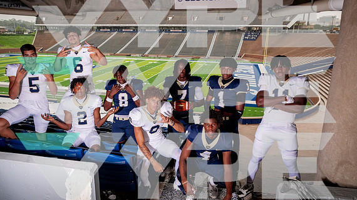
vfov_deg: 42.8
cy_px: 90
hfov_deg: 69.9
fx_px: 255
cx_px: 177
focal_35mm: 27
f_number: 7.1
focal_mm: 24
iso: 640
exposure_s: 1/200
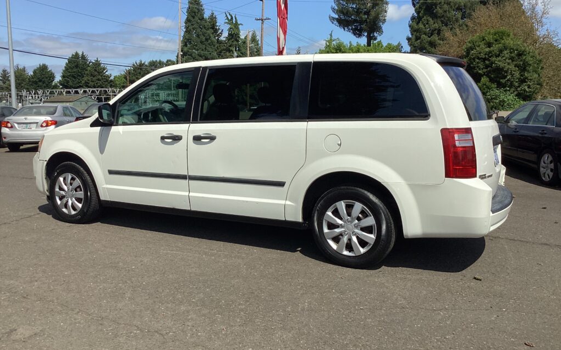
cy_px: 155
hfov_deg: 58.2
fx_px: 504
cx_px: 281
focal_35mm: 33
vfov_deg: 38.3
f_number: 2.4
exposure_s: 1/2262
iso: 25
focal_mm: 3.3
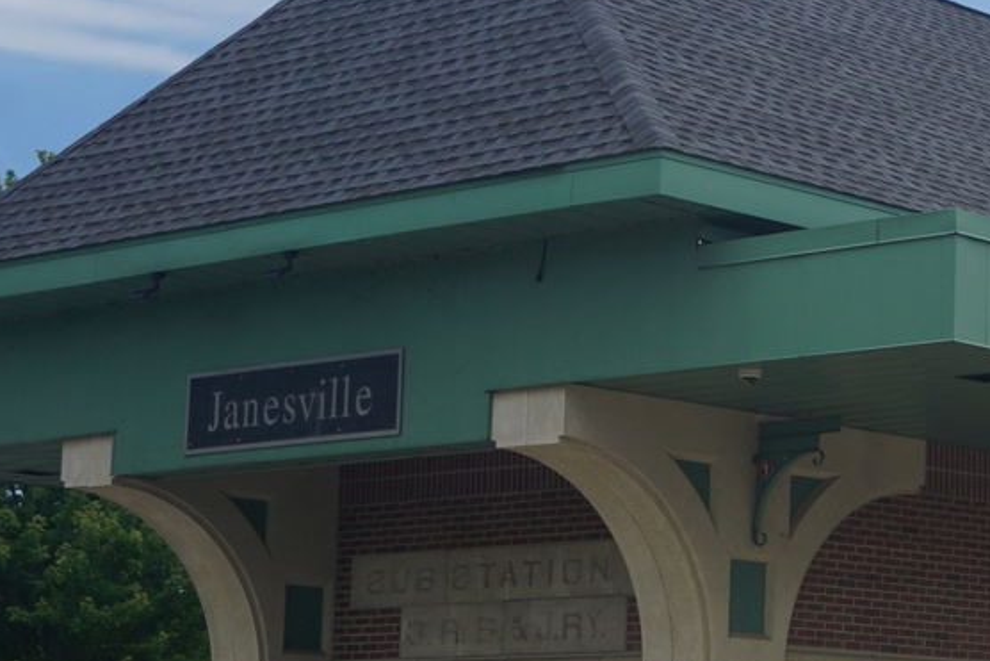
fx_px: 2991
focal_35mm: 109
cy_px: 460
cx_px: 1254
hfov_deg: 17.7
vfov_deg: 12.6
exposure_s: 1/200
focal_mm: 21
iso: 100
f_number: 11
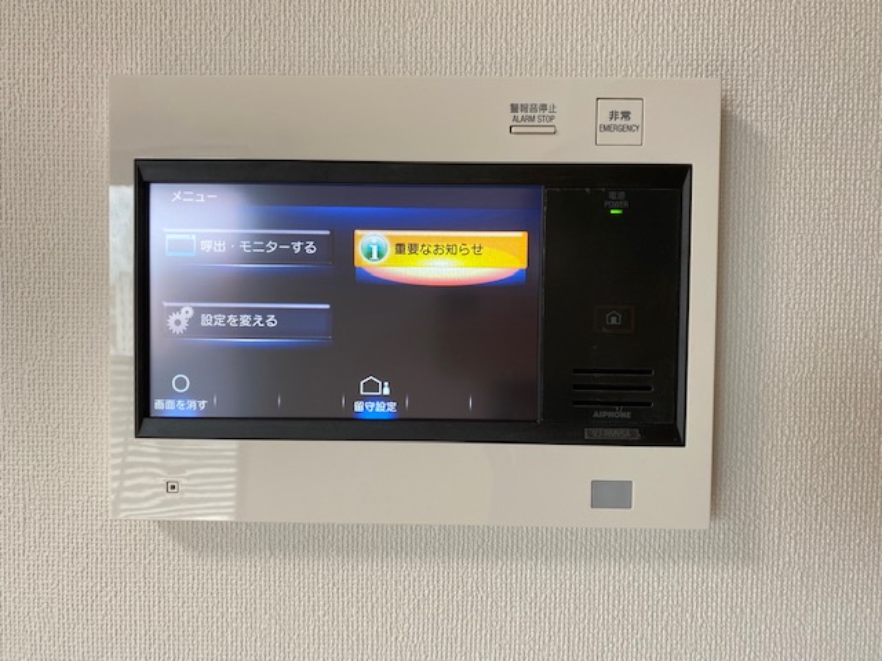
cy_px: 330
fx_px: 662
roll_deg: +0.2
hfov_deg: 67.3
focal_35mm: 26
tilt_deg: -3.0
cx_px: 441
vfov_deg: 53.1
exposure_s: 1/100
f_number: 1.8
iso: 64
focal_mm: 4.25
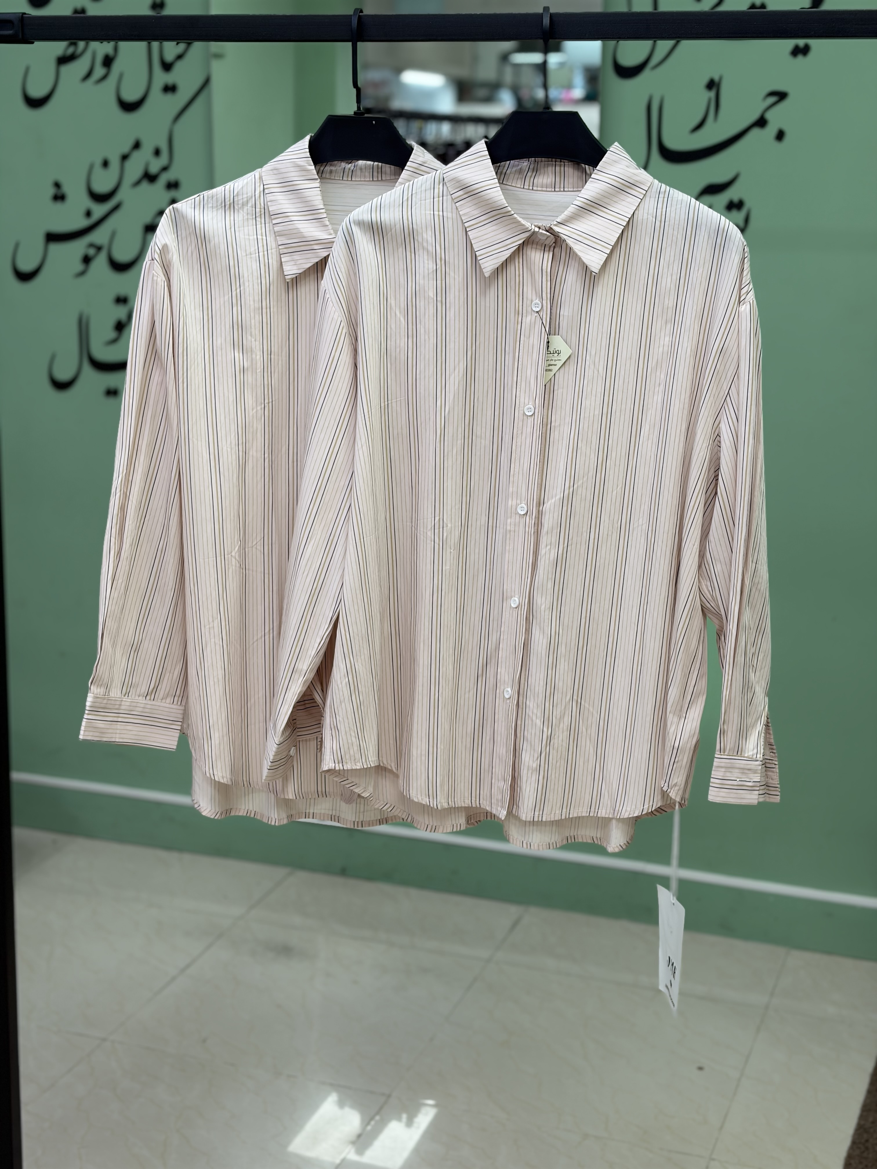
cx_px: 438
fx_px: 1757
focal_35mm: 52
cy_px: 584
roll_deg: -1.4
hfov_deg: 28.0
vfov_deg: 36.8
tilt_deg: -12.9
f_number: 1.6
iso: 32
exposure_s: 1/100
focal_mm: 5.96
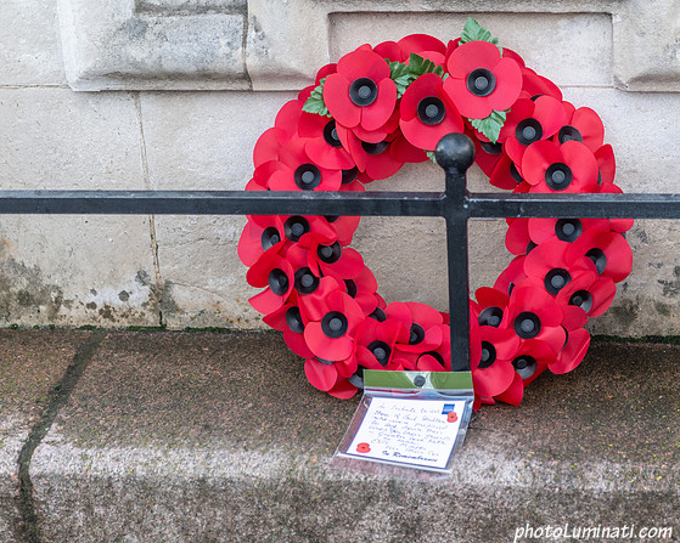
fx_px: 1811
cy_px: 309
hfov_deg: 21.3
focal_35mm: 90
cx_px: 373
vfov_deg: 17.1
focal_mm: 70
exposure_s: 1/800
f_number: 2.8
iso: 200
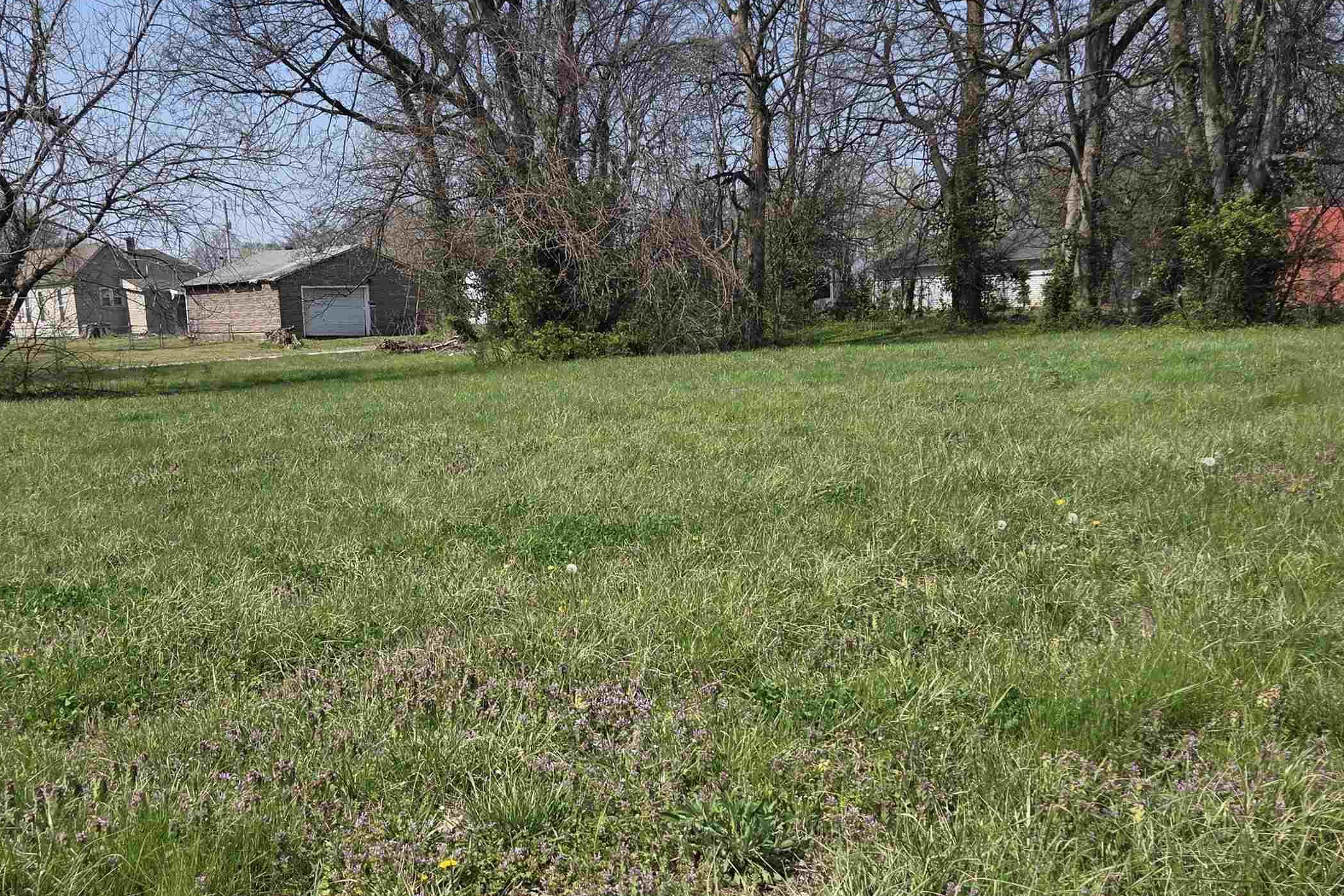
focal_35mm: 35
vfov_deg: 37.6
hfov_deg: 54.2
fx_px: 1307
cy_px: 576
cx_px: 579
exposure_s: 1/5399
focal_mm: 5.4
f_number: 1.8
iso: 80
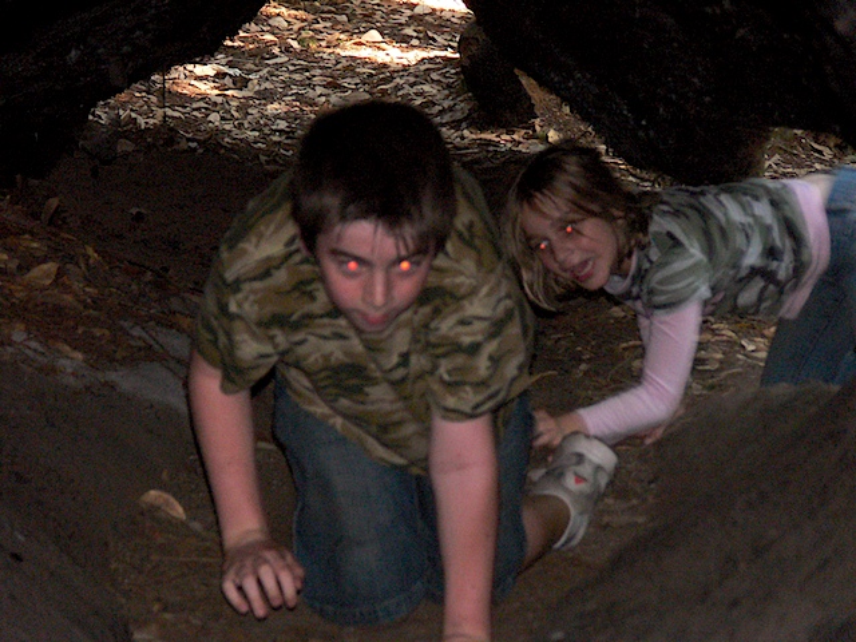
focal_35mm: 211
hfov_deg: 9.4
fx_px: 5218
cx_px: 428
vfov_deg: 7.0
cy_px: 321
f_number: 3.6
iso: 400
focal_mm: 44.6
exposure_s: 1/30
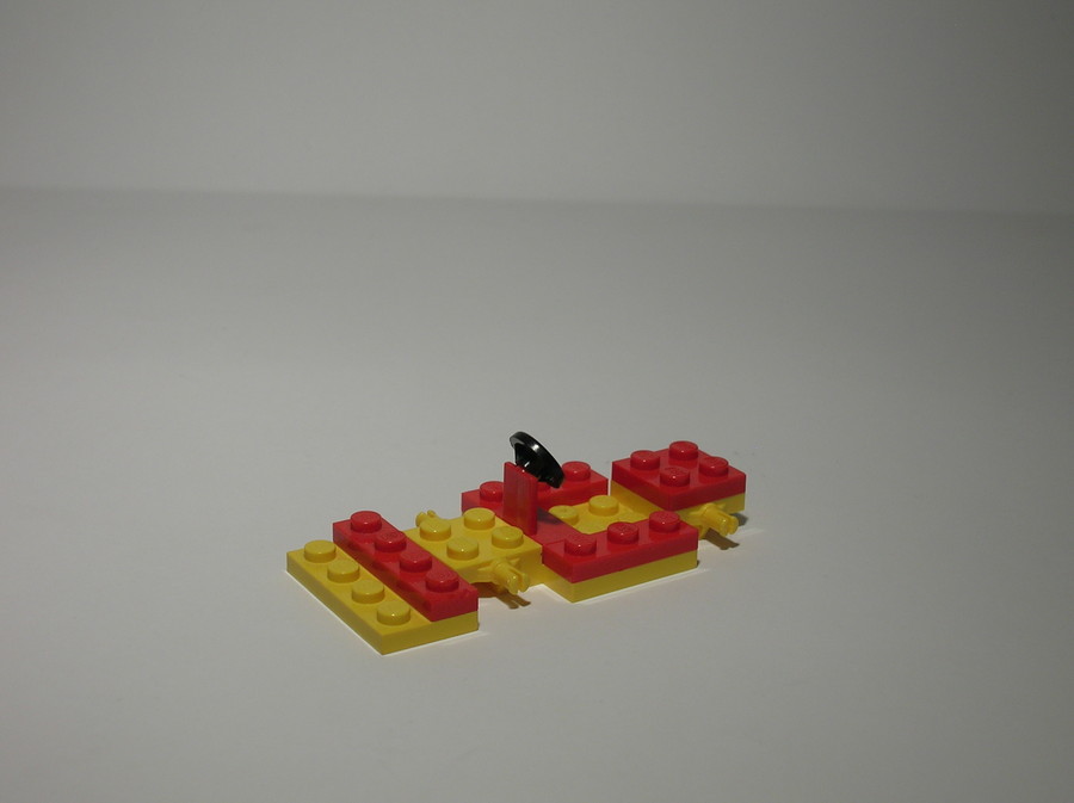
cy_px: 402
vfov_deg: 23.2
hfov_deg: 30.8
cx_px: 537
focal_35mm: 63
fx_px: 1953
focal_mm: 10.4
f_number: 3.6
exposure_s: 1/30.5
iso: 50
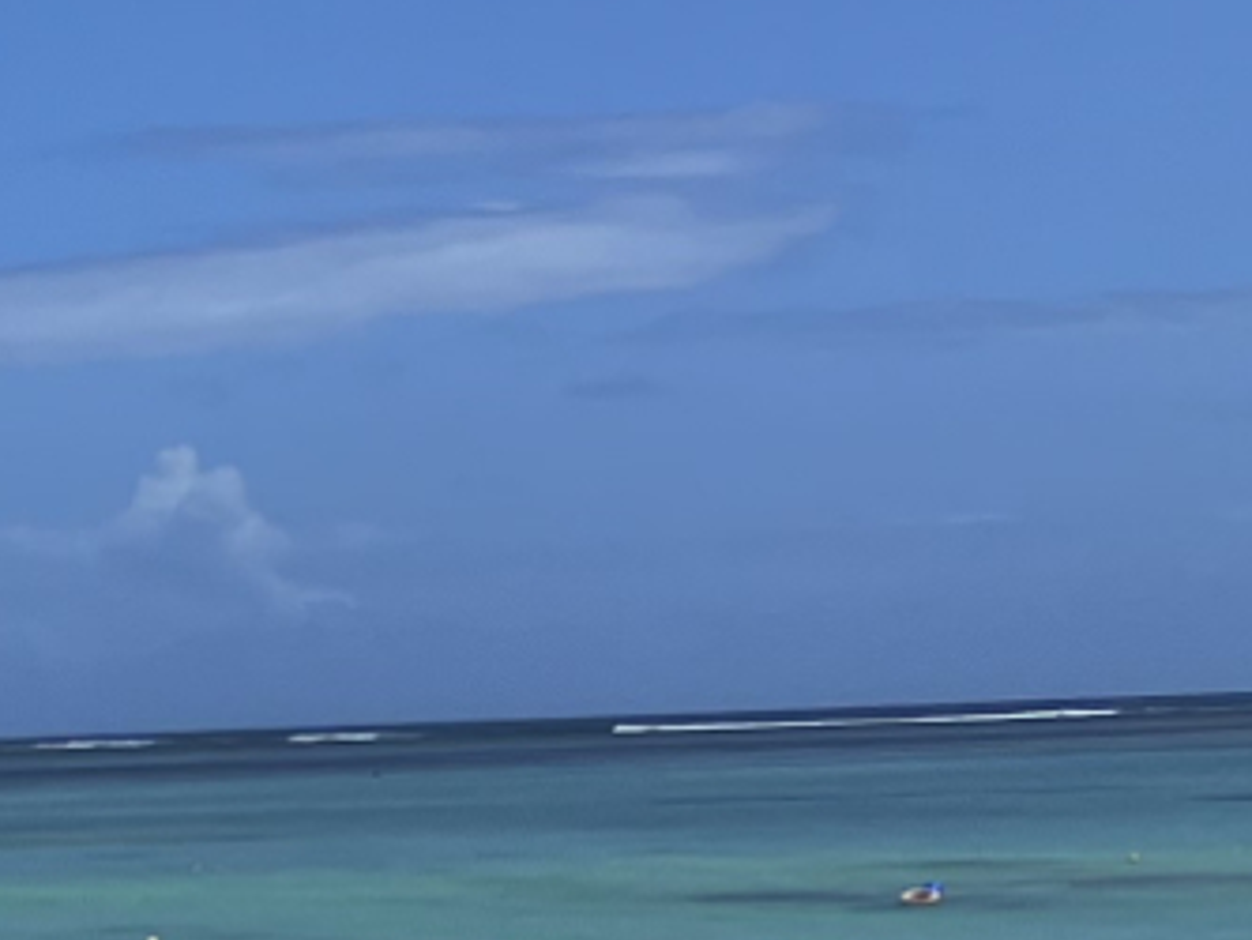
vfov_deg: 9.4
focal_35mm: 156
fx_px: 5644
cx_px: -2290
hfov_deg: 10.0
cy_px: -282
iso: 50
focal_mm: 5.7
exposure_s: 1/9434
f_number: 1.5
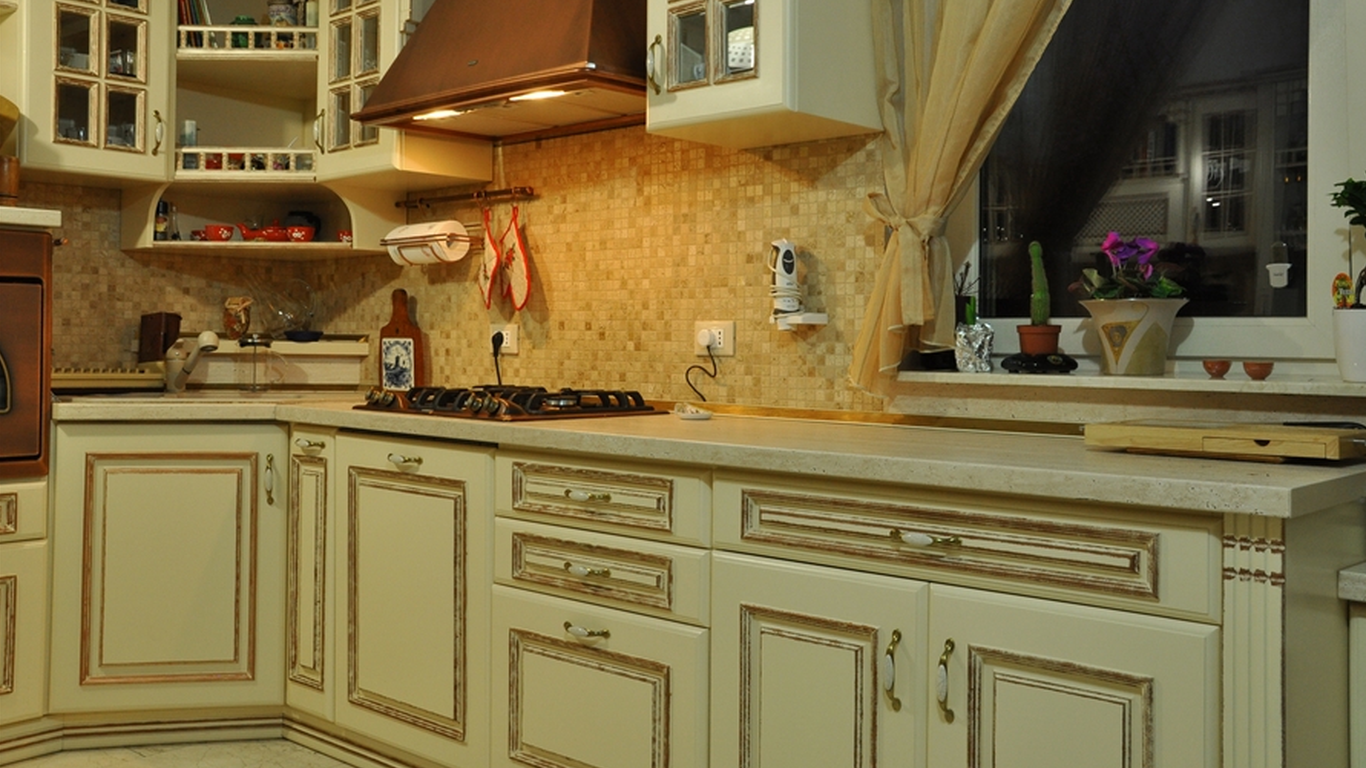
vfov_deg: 33.6
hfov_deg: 56.6
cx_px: 689
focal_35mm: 35
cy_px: 316
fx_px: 1268
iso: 800
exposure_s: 1/6
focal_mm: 22
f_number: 8
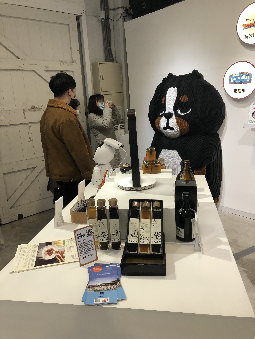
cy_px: 170
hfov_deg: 49.7
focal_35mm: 28
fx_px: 275
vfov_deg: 63.4
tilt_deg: -14.9
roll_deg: +5.0
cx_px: 128
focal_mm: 4
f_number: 1.8
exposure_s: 1/30
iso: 32
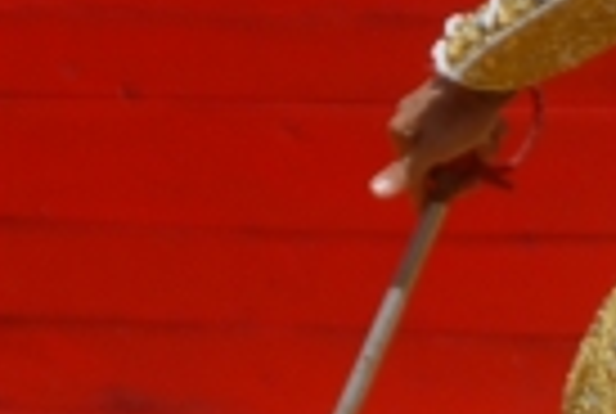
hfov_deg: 1.4
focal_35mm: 1459
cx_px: 1713
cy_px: 659
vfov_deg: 0.9
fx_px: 25019
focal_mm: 130
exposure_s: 1/250
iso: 100
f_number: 8
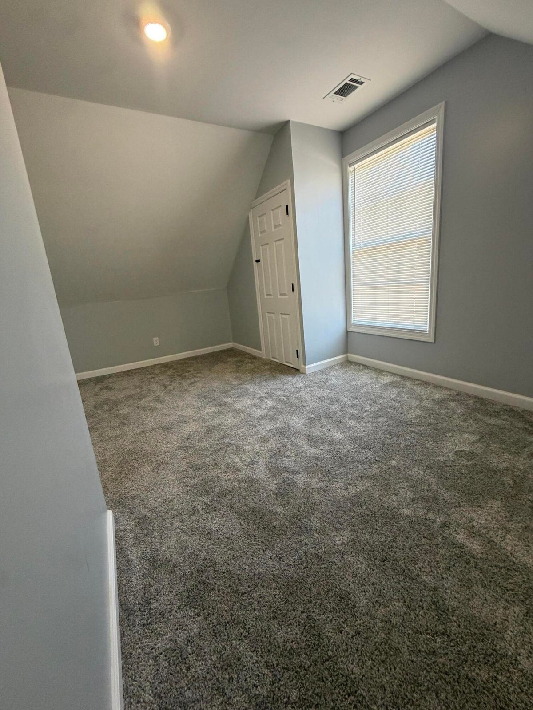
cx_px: 266
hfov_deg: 85.7
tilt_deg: -15.1
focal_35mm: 14
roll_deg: +5.5
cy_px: 355
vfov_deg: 102.1
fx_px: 287
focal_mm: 2.22
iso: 250
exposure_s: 1/60
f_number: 2.2
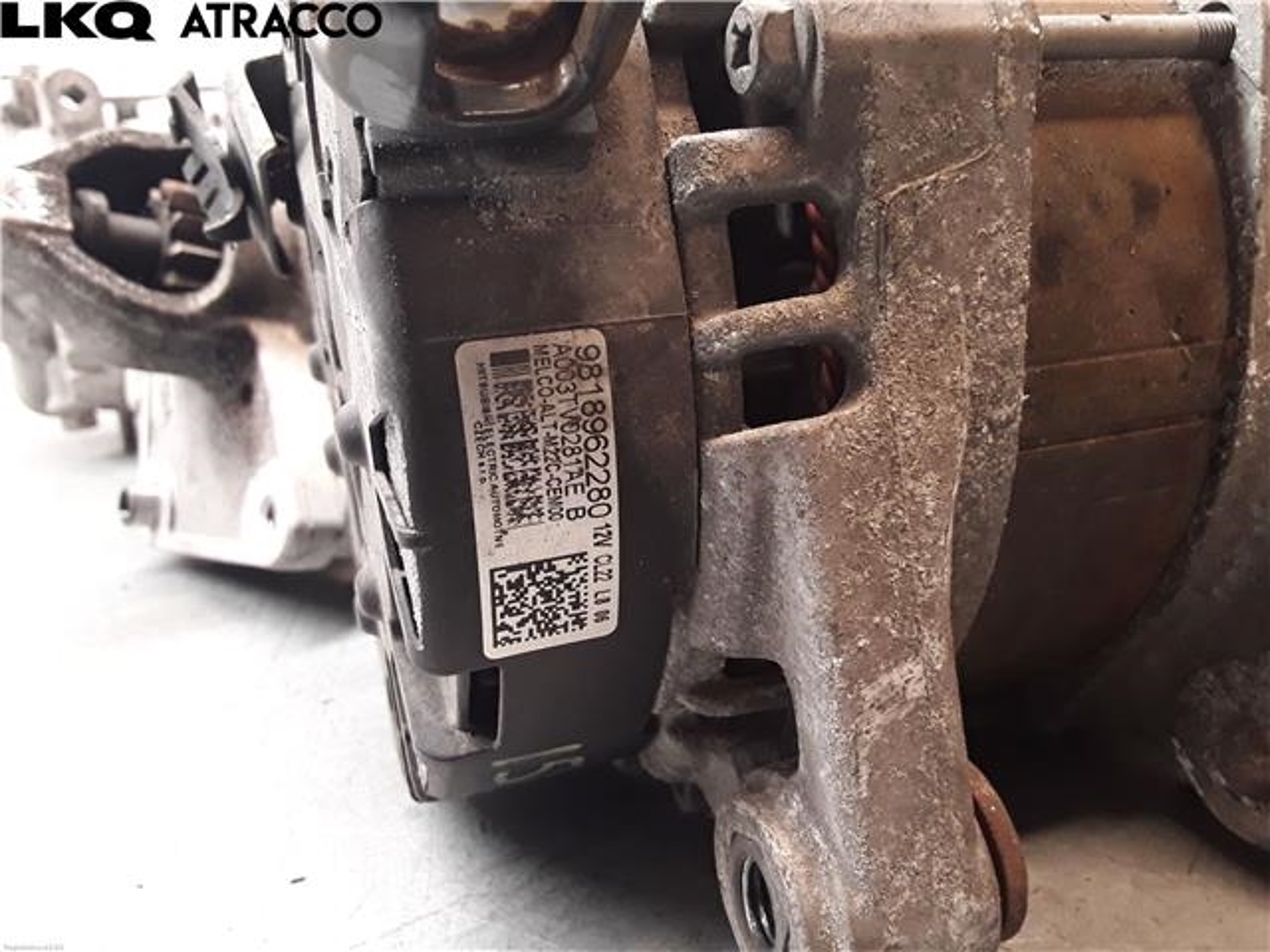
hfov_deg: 63.4
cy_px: 476
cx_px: 635
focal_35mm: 28
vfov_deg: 49.7
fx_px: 1027
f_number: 1.9
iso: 100
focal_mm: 2.91
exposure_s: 1/20
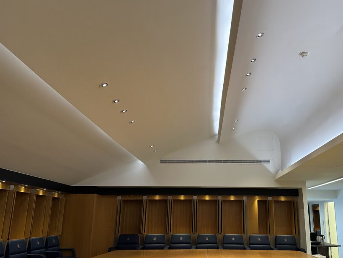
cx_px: 209
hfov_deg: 59.4
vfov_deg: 46.6
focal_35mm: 30
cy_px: 148
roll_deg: -0.7
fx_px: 297
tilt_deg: +12.3
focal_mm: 6.86
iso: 160
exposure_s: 1/100
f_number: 1.78
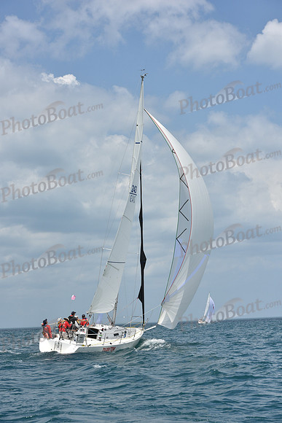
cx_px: 141
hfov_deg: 19.5
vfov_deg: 28.8
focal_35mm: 70
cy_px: 212
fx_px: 822
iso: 250
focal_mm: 70
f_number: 9
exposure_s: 1/1250
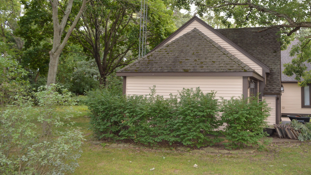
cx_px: 187
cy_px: 59
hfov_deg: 54.9
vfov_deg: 32.6
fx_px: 297
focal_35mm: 36
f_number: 4
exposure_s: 1/100
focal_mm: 18
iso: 400
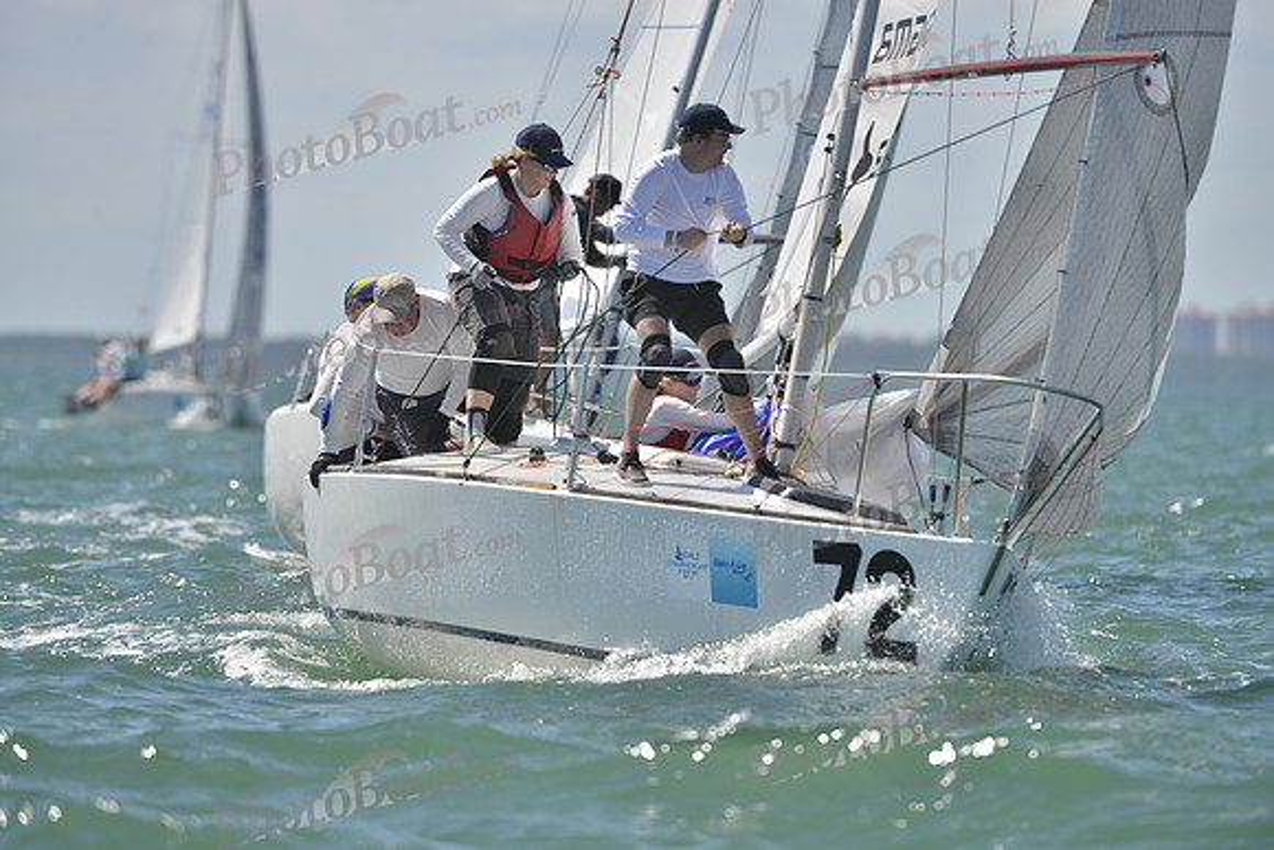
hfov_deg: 5.2
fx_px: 14158
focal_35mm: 400
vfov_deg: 3.4
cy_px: 425
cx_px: 637
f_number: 6.3
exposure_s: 1/1250
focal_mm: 400
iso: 200
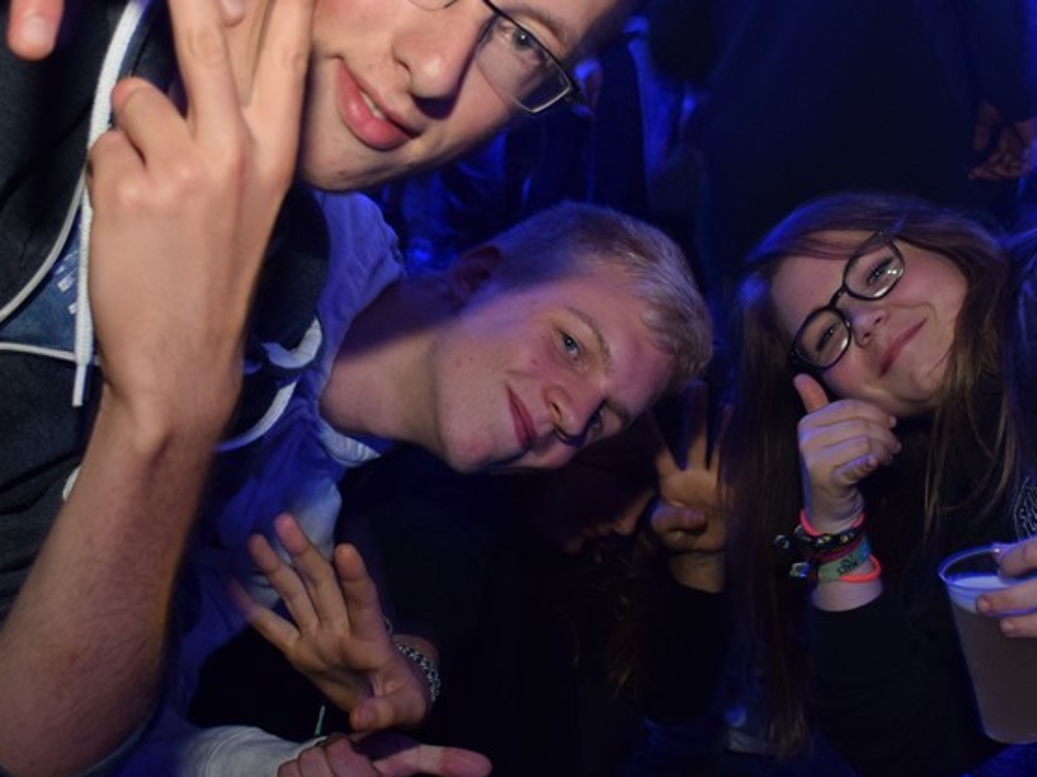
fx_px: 1823
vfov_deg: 24.0
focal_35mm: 61
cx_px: 552
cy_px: 427
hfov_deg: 31.7
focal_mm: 23
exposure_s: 1/10
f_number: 4.5
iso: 800
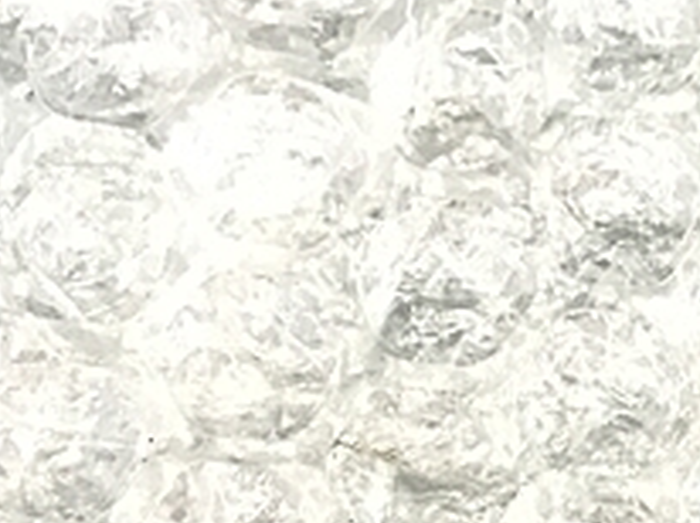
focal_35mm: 87
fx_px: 1757
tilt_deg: -79.5
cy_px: 734
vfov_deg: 15.8
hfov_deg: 21.7
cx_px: 697
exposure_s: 1/33
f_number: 1.8
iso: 32
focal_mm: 3.99
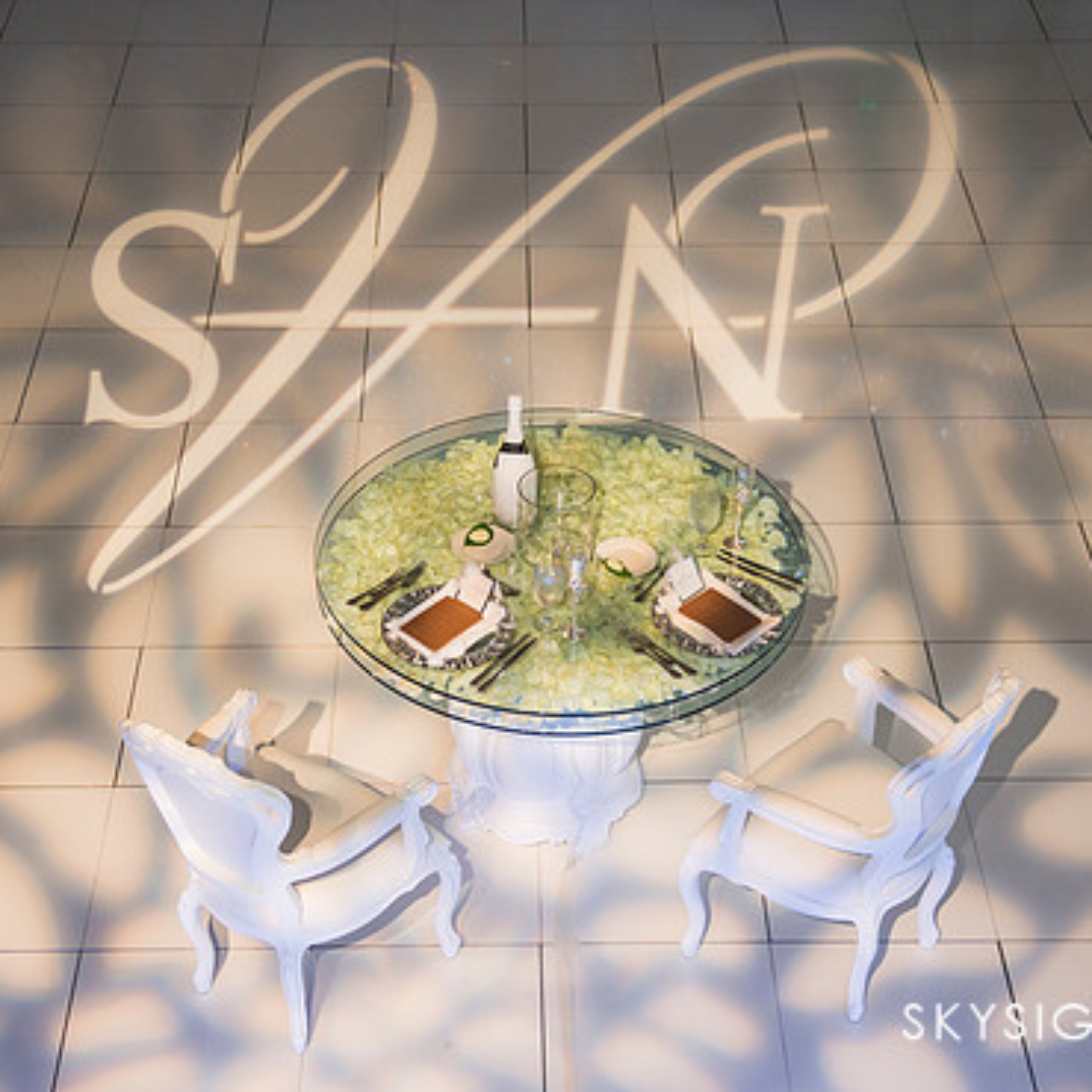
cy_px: 632
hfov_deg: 30.0
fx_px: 2034
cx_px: 528
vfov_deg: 30.0
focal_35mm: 57
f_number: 2.8
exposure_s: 1/250
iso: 640
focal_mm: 38
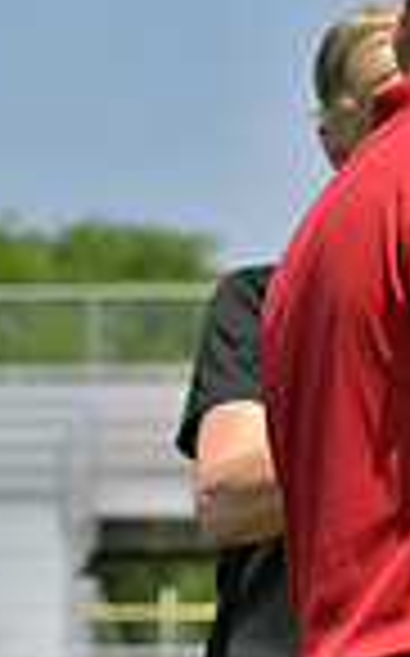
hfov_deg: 3.8
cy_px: 322
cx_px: 1162
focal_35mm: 340
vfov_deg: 6.2
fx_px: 6091
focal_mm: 84
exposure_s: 1/640
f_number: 6.3
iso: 125
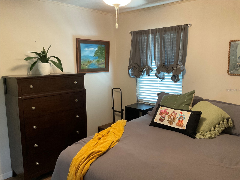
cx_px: 120
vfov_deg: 48.2
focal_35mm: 29
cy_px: 90
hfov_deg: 61.7
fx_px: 201
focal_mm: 3
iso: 200
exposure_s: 1/40
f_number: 1.8
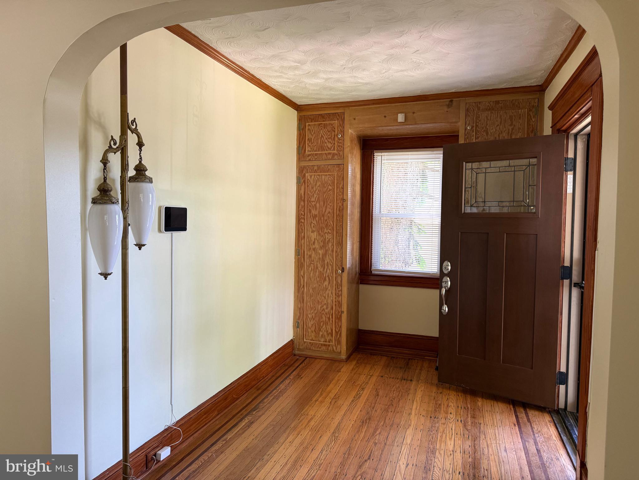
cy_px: 240
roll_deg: -1.4
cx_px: 320
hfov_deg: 71.6
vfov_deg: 56.8
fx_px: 443
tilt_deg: -3.0
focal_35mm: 24
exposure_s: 1/114
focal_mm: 6.76
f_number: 1.78
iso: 200
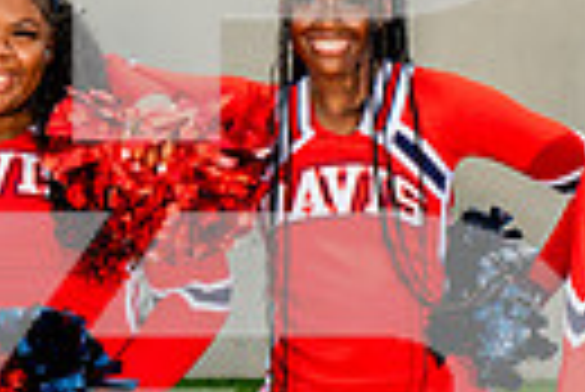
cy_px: 453
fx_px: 3628
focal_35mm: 223
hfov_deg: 9.2
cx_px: 0
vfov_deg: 6.1
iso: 400
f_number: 7.1
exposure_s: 1/400
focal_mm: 48
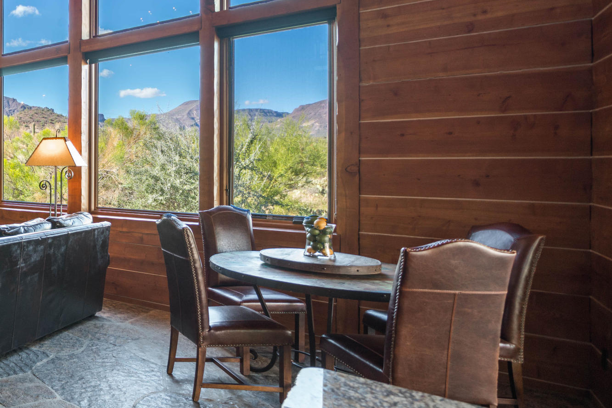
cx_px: -53
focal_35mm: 27
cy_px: 160
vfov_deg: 47.6
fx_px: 459
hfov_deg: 48.8
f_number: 11
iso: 100
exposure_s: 1/20
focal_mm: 12
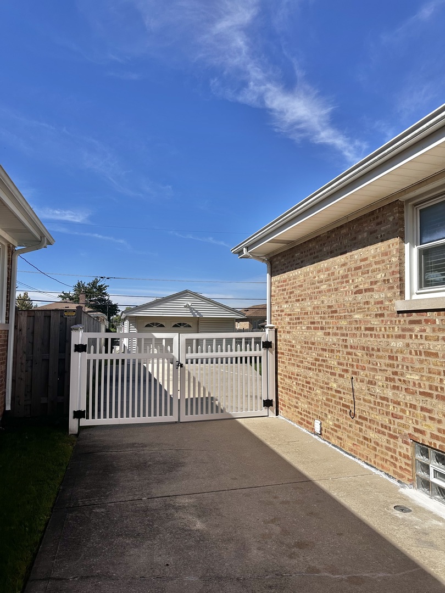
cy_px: 296
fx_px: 411
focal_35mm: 24
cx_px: 222
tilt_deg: +3.1
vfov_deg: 71.6
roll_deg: -2.0
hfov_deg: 56.8
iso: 80
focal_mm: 6.86
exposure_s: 1/5848
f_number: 1.78
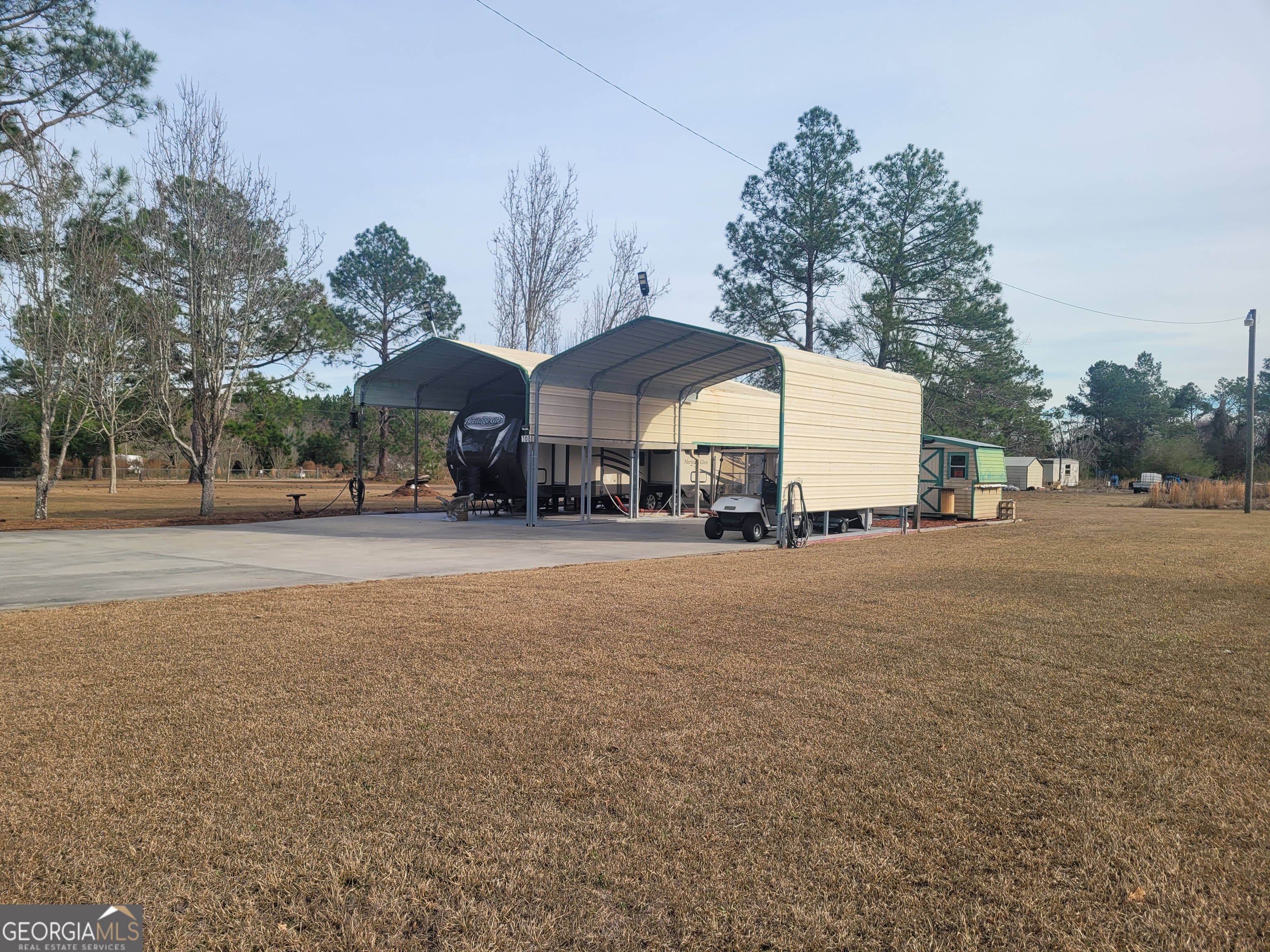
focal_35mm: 26
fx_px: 954
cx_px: 635
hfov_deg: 67.3
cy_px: 476
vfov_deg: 53.1
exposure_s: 1/1567
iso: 40
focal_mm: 5.4
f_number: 1.8
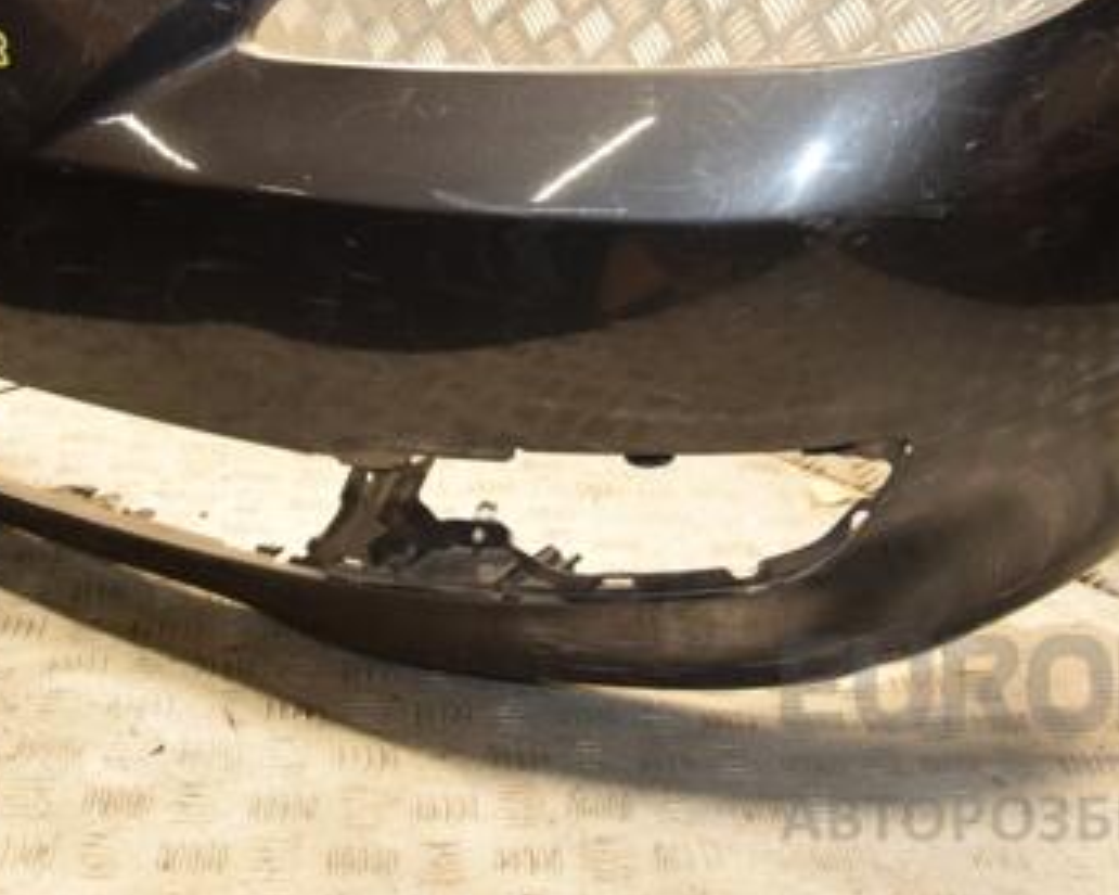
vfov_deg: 27.8
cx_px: 719
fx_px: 1788
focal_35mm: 54
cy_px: 251
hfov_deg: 34.5
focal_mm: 22
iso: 800
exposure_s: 1/125
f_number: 5
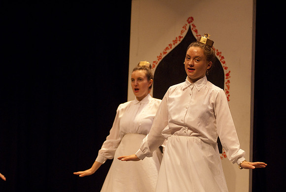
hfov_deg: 13.7
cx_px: 143
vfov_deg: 9.2
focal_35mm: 150
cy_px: 96
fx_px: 1193
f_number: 2.8
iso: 1000
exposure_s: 1/200
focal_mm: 100
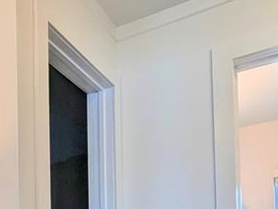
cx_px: -28
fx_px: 378
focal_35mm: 47
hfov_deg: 34.8
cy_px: 259
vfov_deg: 26.9
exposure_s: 1/60
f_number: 2.2
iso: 45
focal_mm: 1.95
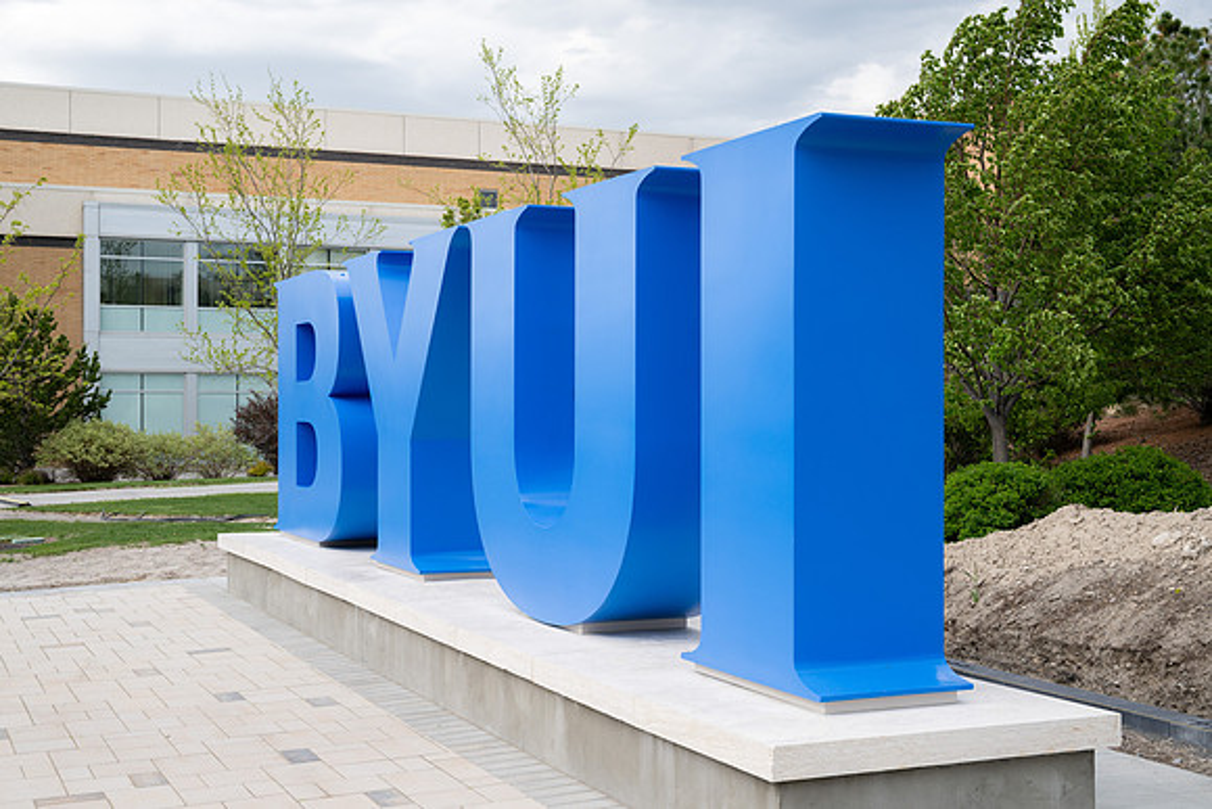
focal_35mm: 47
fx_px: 1583
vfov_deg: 28.7
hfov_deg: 41.9
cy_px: 404
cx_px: 606
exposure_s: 1/160
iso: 160
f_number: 9
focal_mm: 47
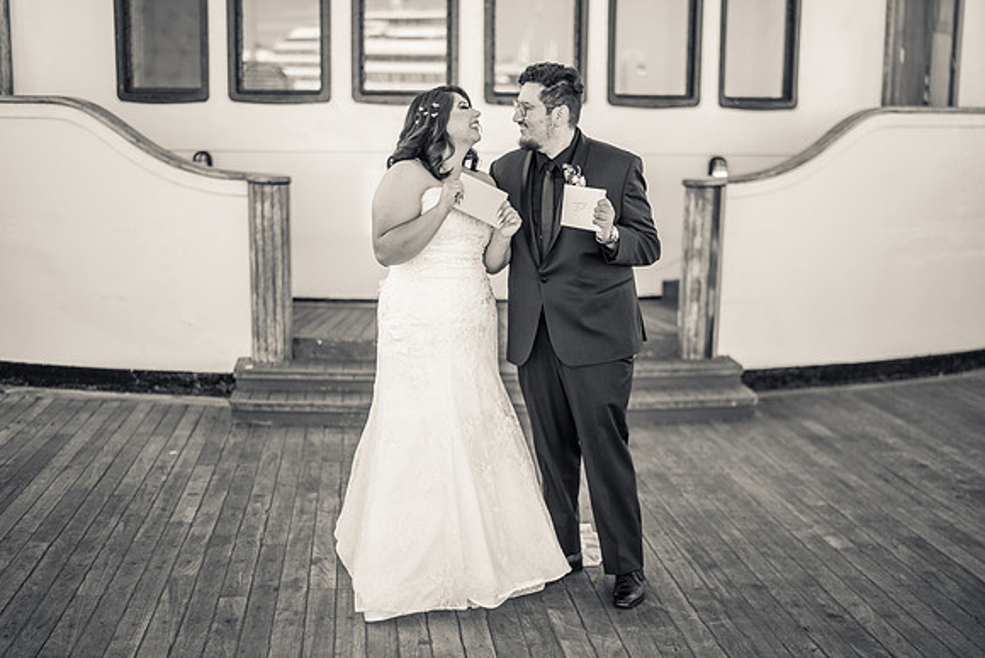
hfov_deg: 39.6
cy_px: 329
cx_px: 492
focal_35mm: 50
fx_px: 1368
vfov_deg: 27.0
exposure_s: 1/2500
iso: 200
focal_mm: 50
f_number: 1.4
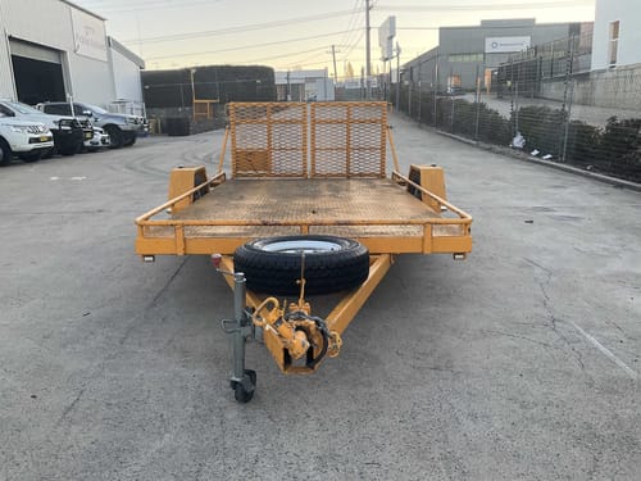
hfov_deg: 61.7
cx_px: 320
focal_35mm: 29
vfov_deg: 48.2
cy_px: 240
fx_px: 537
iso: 40
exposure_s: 1/122
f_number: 1.8
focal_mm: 3
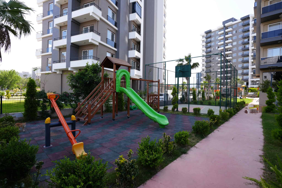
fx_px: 133
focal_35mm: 17
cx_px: 141
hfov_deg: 93.3
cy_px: 94
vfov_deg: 70.4
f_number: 6.3
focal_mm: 17
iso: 100
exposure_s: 1/100
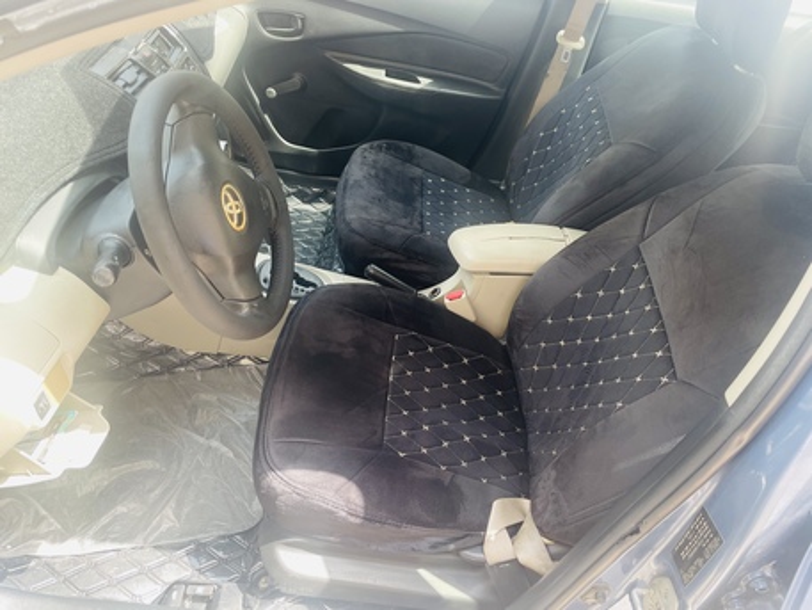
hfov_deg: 67.3
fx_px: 610
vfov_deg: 53.1
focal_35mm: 26
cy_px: 305
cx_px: 406
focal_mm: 4.2
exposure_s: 1/121
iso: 50
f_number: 1.6
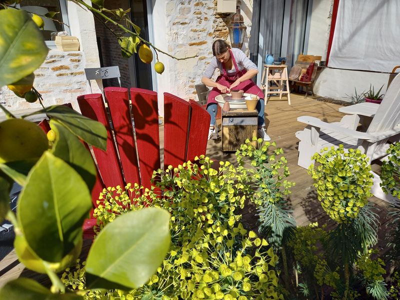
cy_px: 150
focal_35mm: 25
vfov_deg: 54.9
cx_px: 200
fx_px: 289
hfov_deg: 69.4
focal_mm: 4.6
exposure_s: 1/1053
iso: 50
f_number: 2
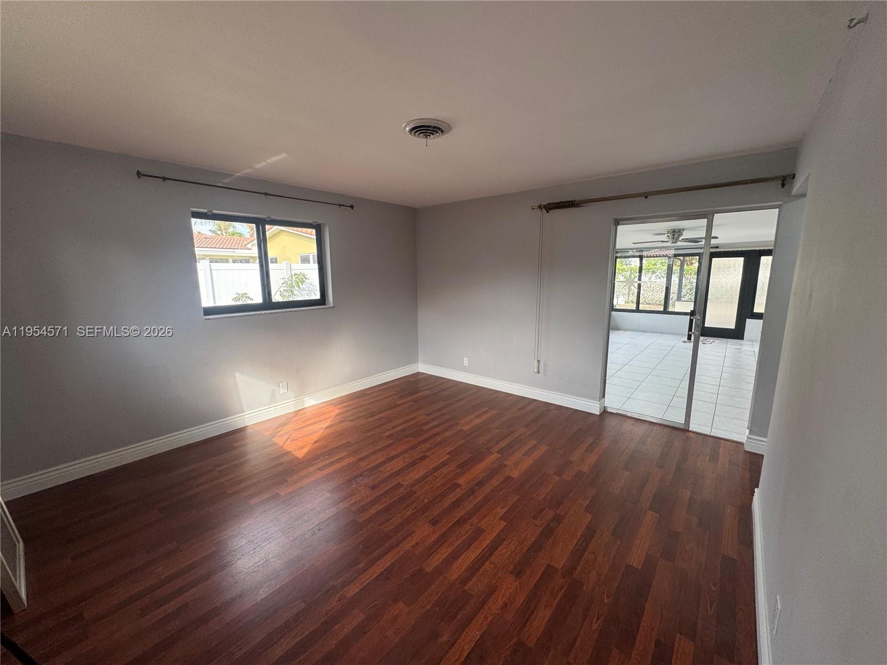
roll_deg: +0.6
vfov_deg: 85.7
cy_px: 332
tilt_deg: -9.2
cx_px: 444
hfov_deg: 102.1
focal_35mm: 14
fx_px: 359
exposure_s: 1/99
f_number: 2.2
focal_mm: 2.22
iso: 100
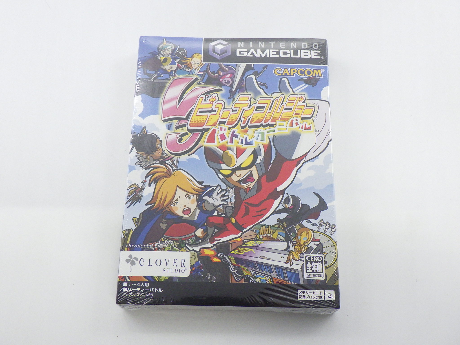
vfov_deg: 34.3
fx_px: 558
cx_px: 230
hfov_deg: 44.8
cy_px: 172
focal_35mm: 42
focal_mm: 7.5
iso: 200
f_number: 4.2
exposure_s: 1/20
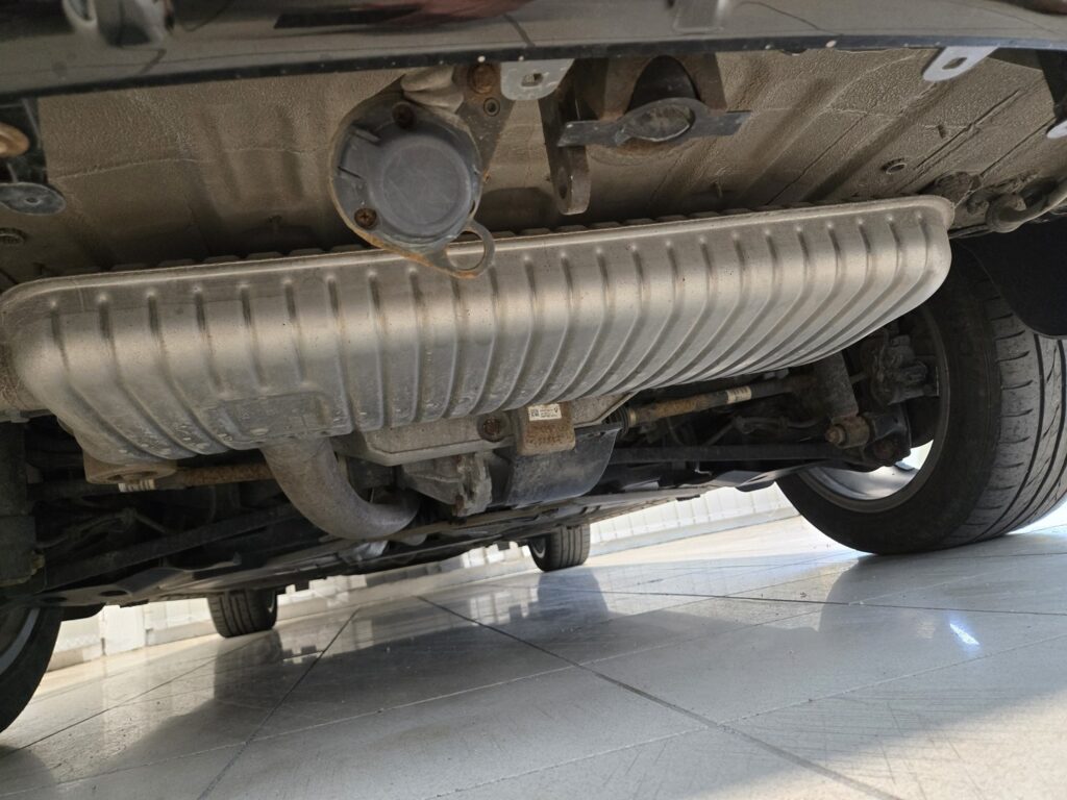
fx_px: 709
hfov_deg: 73.9
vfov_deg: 58.9
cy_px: 400
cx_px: 534
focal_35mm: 23
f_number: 1.8
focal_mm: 5.4
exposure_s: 1/100
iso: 1000
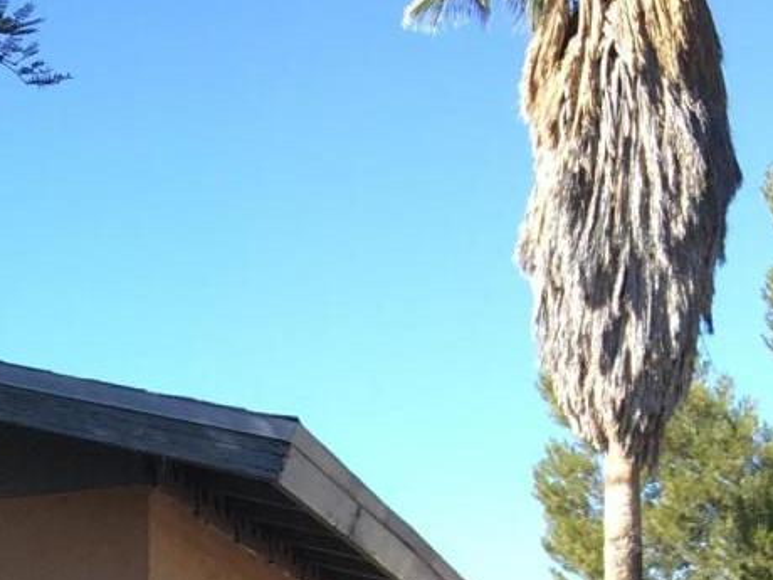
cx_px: -874
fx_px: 2814
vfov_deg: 11.0
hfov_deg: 13.1
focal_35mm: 126
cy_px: 1044
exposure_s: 1/388
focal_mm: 4.15
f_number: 2.2
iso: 25
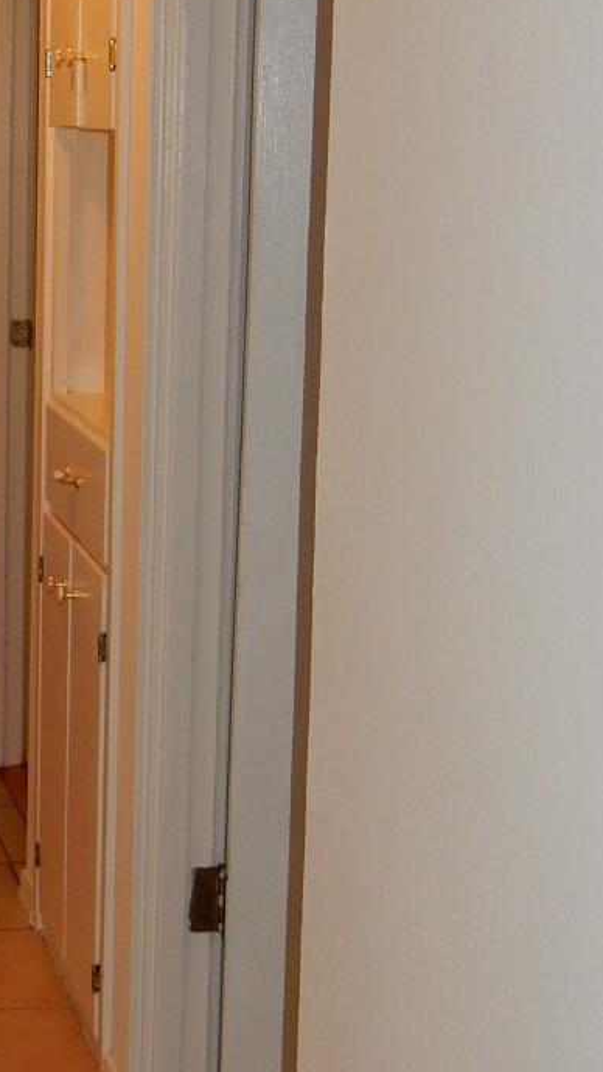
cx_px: -110
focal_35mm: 79
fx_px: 2246
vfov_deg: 26.8
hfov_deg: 14.8
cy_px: 562
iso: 200
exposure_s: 1/30
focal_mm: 4.5
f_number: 3.7
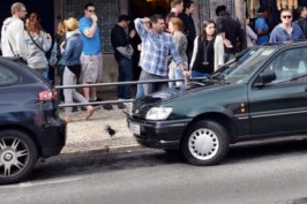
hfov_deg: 20.8
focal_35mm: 94
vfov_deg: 14.2
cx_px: 328
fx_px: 801
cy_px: -27
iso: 320
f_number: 8
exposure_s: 1/250
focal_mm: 26
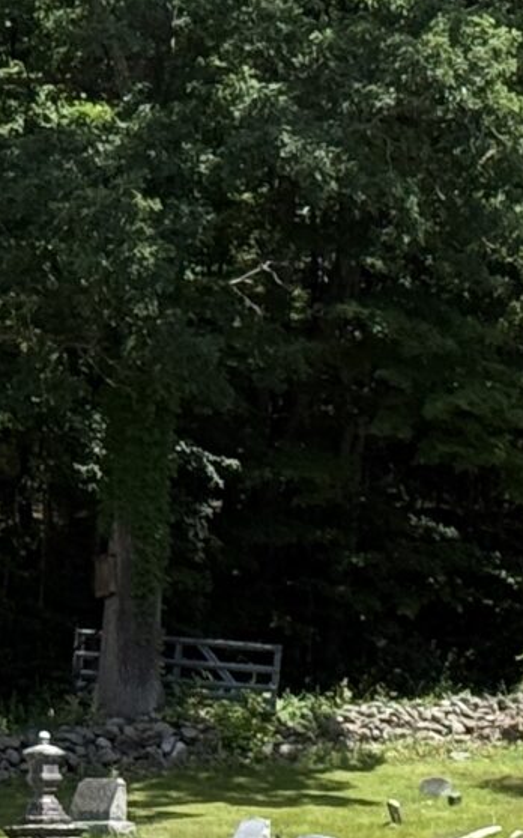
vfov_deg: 8.9
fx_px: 5338
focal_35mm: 234
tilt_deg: +0.9
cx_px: 1381
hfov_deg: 5.4
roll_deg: -0.4
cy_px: 814
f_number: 1.78
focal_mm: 6.76
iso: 100
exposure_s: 1/3534
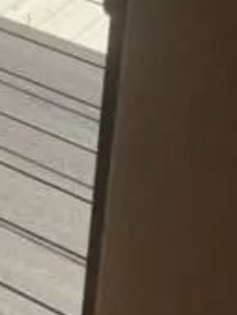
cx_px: -317
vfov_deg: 12.0
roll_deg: -0.8
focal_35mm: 137
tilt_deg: -10.4
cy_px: -401
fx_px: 1248
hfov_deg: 9.7
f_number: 1.8
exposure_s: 1/2421
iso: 25
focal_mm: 4.25
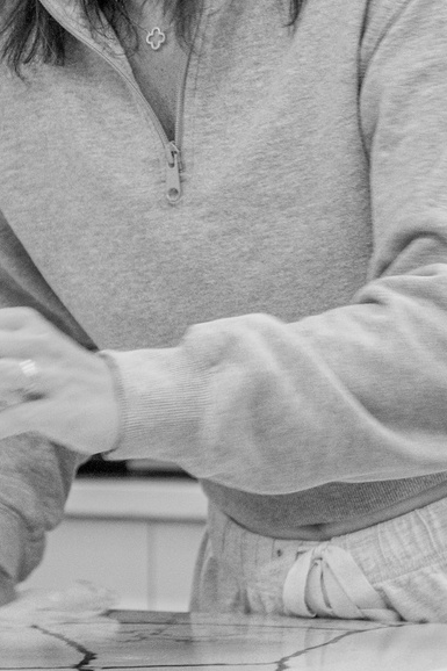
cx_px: 375
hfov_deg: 6.3
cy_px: 229
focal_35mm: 217
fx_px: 4044
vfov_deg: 9.5
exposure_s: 1/160
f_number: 2.8
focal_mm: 49
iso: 2000
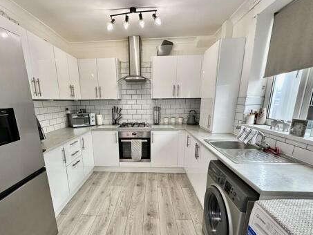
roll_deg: +0.4
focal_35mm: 18
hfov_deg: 87.5
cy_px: 143
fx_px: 163
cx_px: 141
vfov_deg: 70.8
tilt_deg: -14.6
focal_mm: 2.22
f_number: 2.2
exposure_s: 1/100
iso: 200
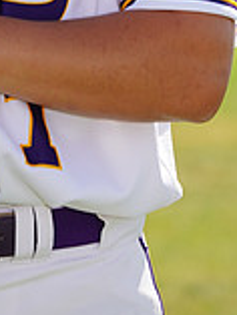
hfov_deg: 1.7
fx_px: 8168
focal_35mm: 896
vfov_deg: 2.2
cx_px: -56
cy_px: -231
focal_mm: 253
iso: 100
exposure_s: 1/250
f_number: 8
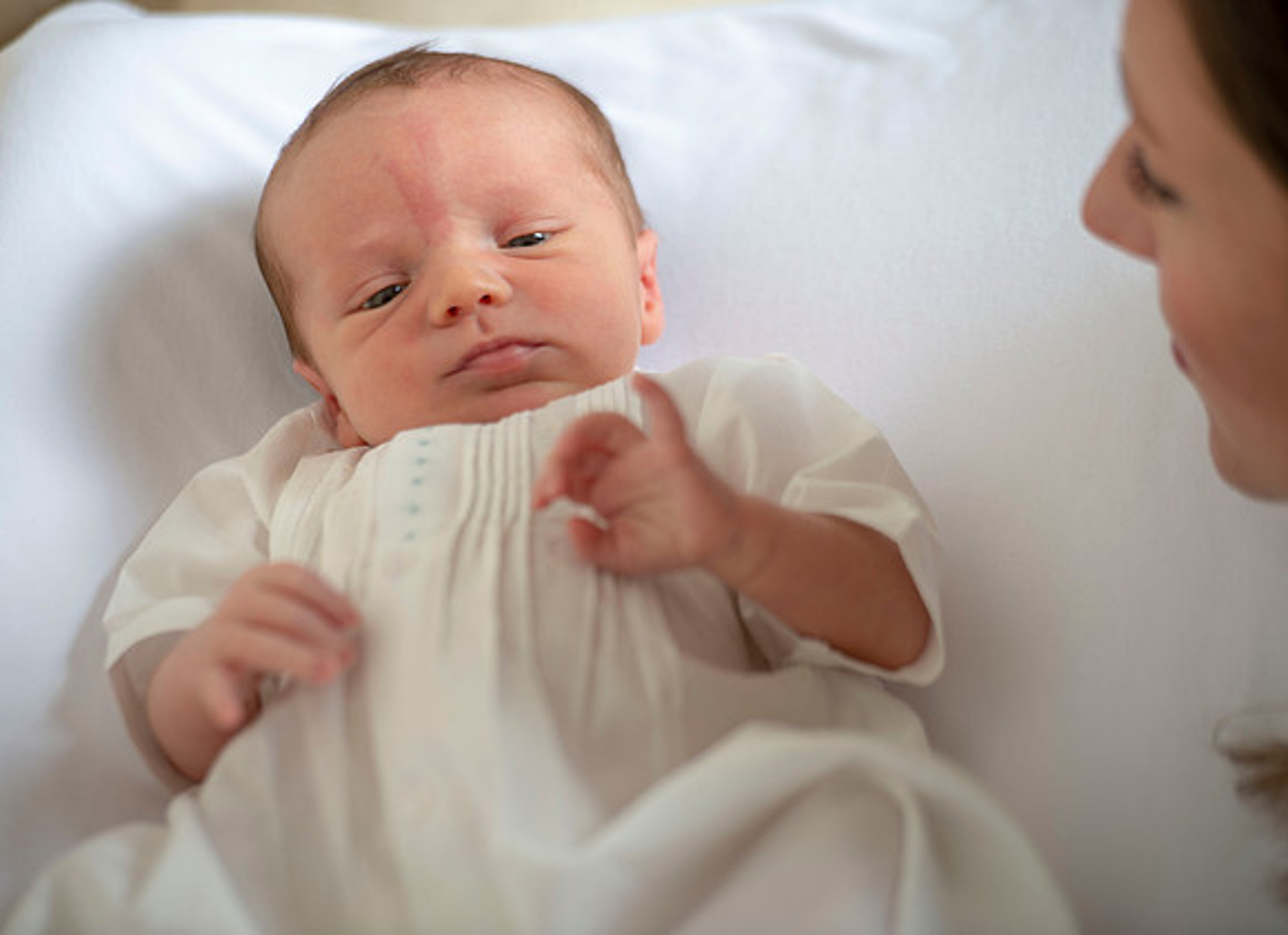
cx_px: 580
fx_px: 7857
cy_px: 464
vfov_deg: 6.8
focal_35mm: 214
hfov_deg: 9.4
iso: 80
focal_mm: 200
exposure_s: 1/160
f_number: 2.8
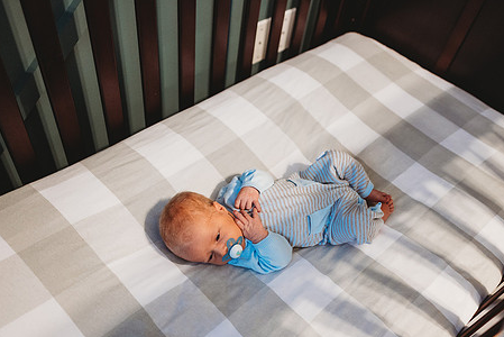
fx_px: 434
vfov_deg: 42.1
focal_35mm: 31
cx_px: 260
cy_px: 207
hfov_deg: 60.2
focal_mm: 24
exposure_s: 1/160
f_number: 2.2
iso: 1250
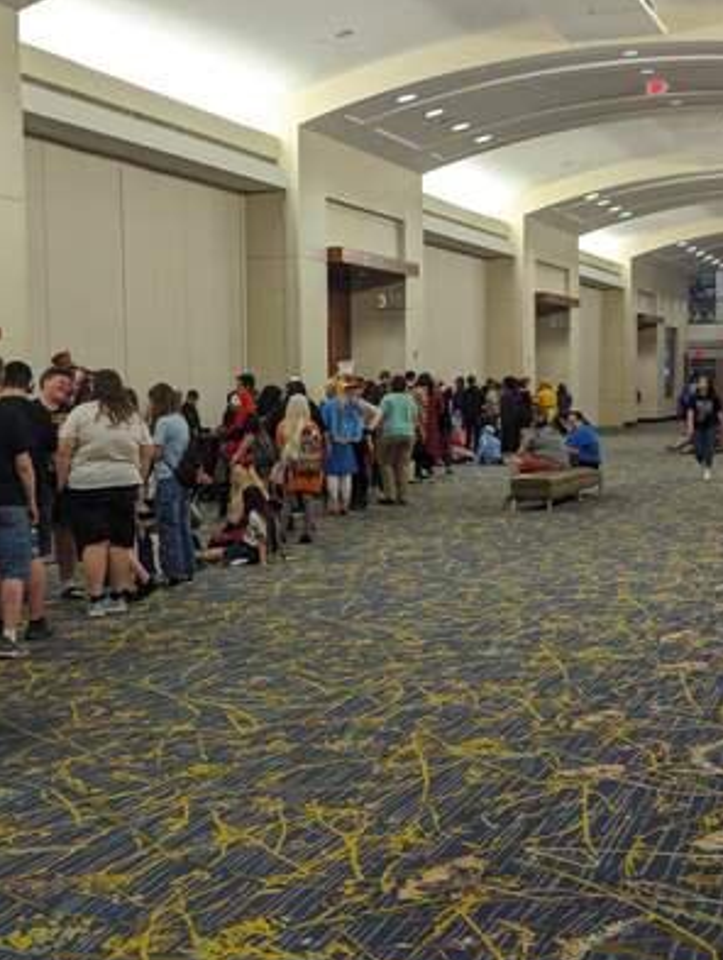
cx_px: 296
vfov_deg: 31.6
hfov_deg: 24.1
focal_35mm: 61
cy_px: 469
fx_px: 1694
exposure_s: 1/306
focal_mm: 6.81
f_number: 1.85
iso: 584
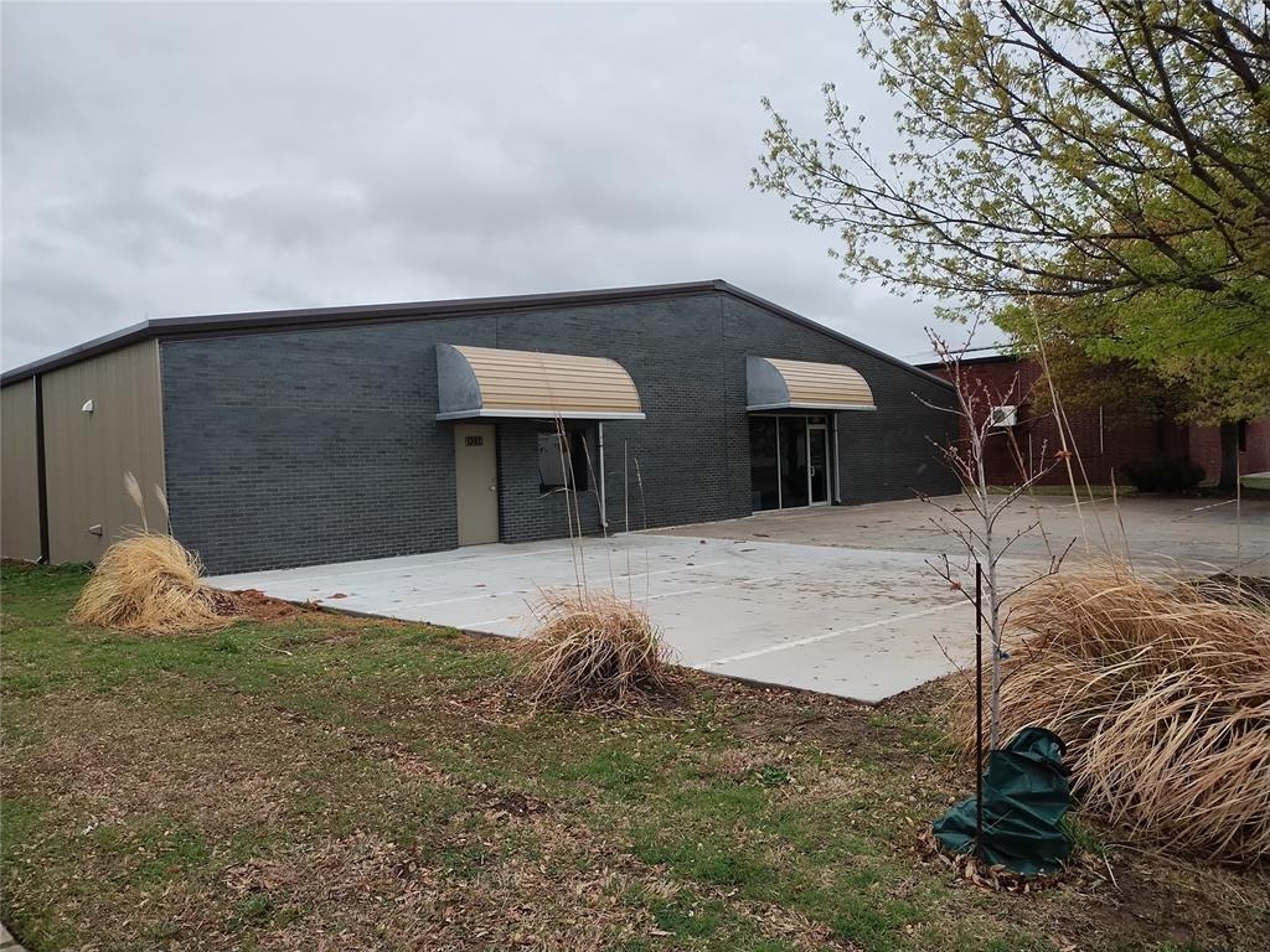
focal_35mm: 25
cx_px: 635
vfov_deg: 54.9
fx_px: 917
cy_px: 476
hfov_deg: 69.4
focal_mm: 4.71
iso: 100
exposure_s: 1/1486
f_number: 1.7
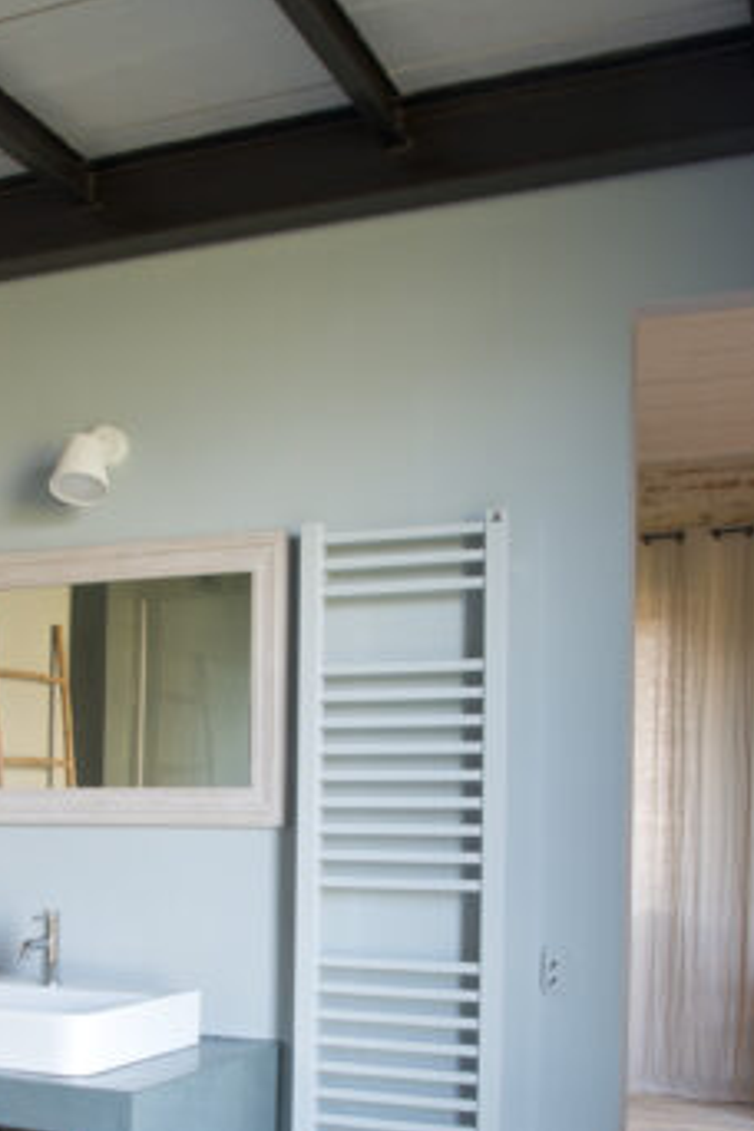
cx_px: 222
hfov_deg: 29.5
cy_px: 838
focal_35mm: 45
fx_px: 1414
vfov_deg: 42.4
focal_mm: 20
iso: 200
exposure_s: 1/2.5
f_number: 10
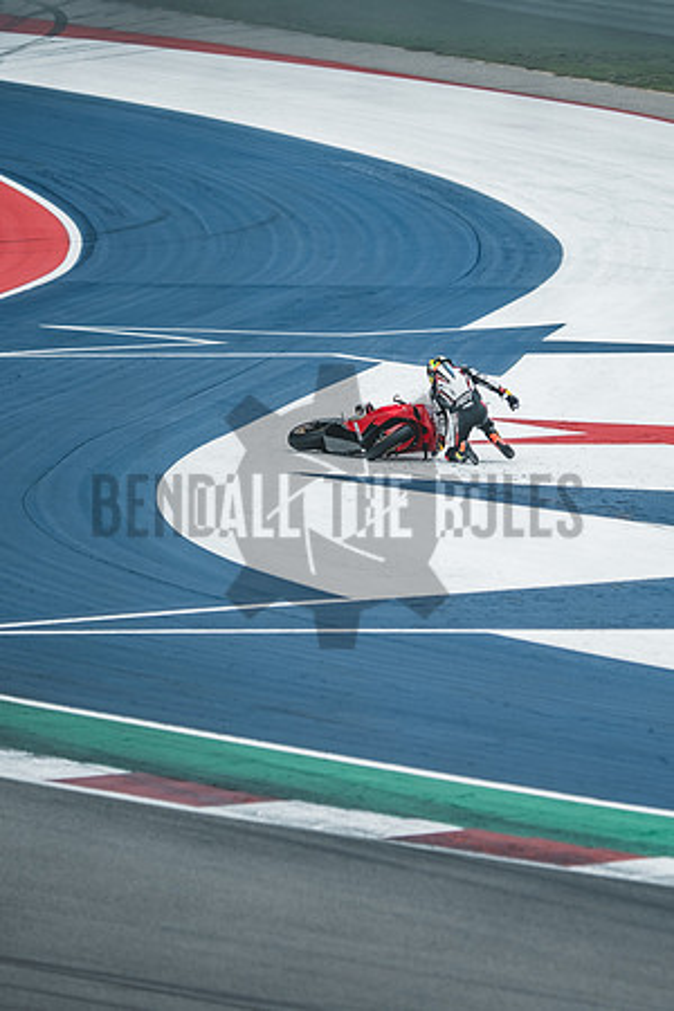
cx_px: 453
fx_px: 12937
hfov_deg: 3.0
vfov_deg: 4.5
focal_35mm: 461
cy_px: 511
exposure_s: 1/250
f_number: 2
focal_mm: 200
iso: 160
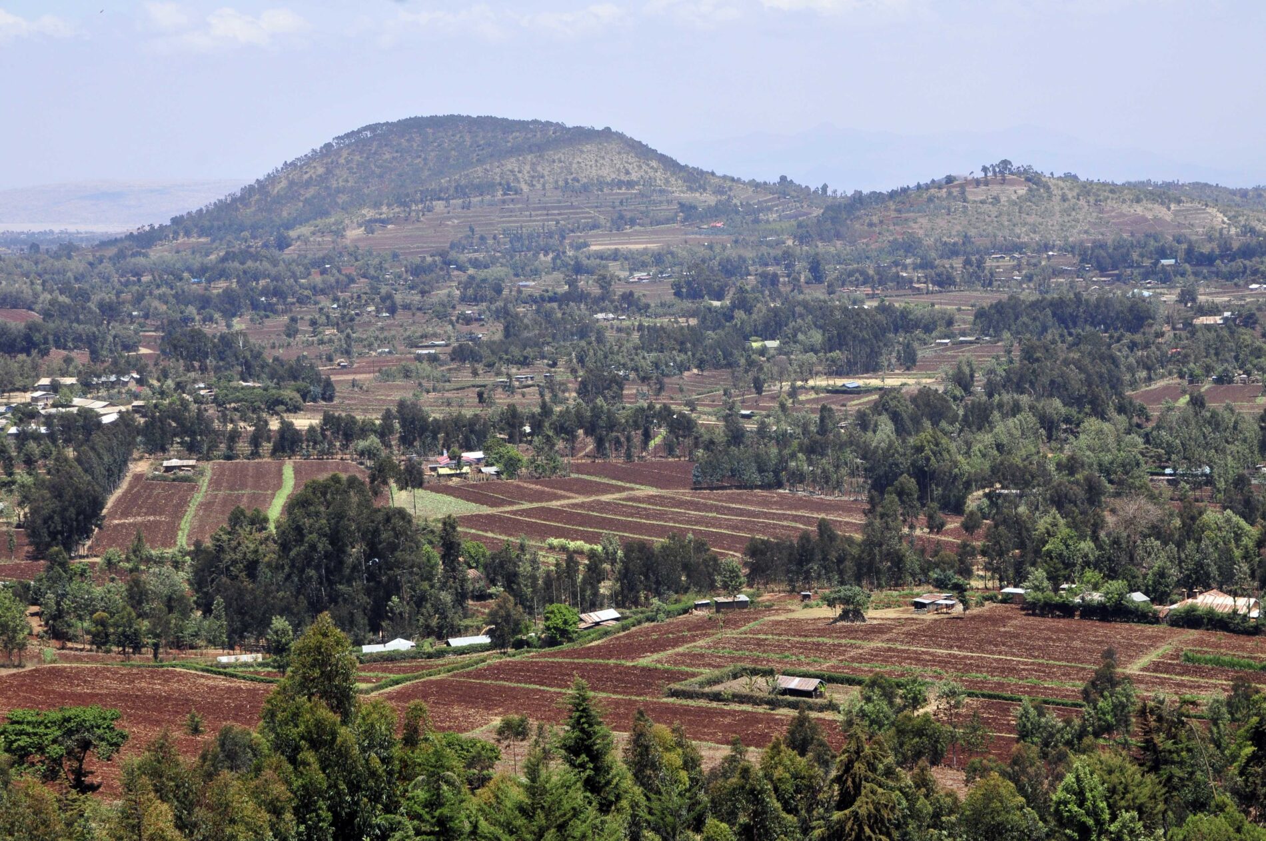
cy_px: 420
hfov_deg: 24.6
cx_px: 633
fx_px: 2898
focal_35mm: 82
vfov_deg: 16.5
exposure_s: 1/400
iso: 400
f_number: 10
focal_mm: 55
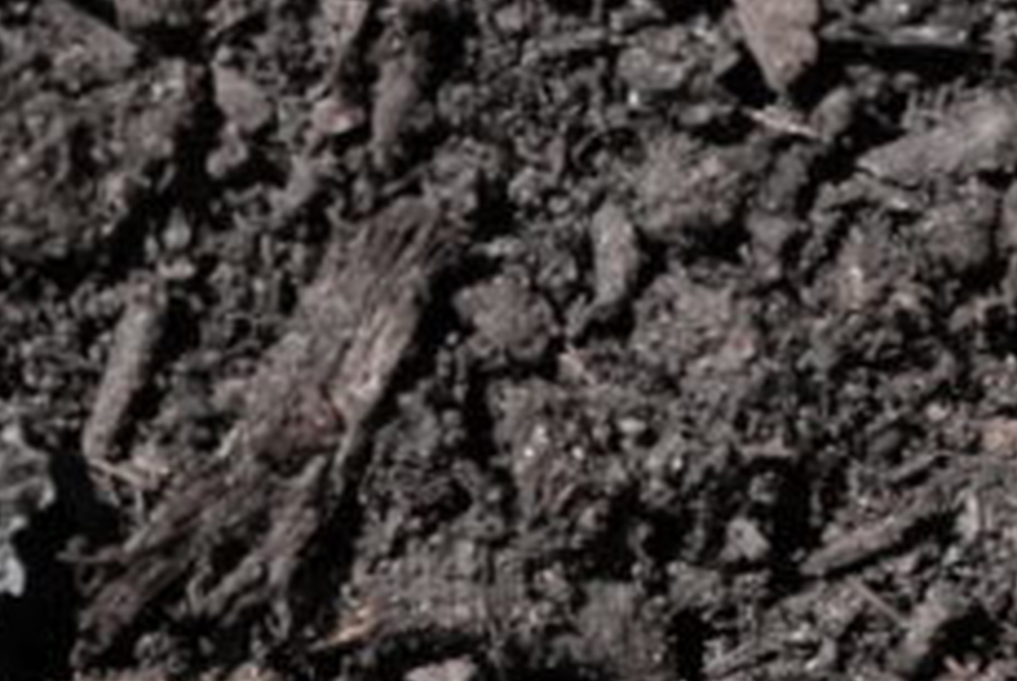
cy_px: 438
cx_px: -345
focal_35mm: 232
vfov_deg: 5.9
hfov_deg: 8.7
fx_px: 6562
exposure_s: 1/2000
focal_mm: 22
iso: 1000
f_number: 8
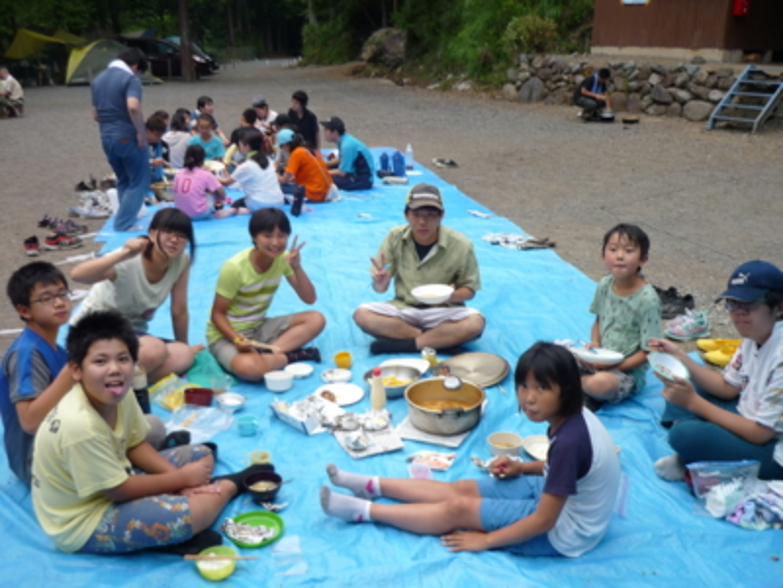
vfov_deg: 42.9
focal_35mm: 33
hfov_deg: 55.4
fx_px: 746
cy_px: 294
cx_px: 392
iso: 100
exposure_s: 1/50
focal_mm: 5.5
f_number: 2.8
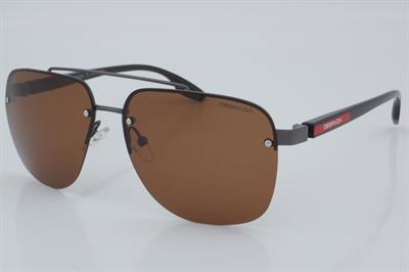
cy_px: 136
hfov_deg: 27.0
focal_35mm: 75
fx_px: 851
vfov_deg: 18.2
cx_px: 204
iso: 100
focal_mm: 50
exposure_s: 1/4
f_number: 32
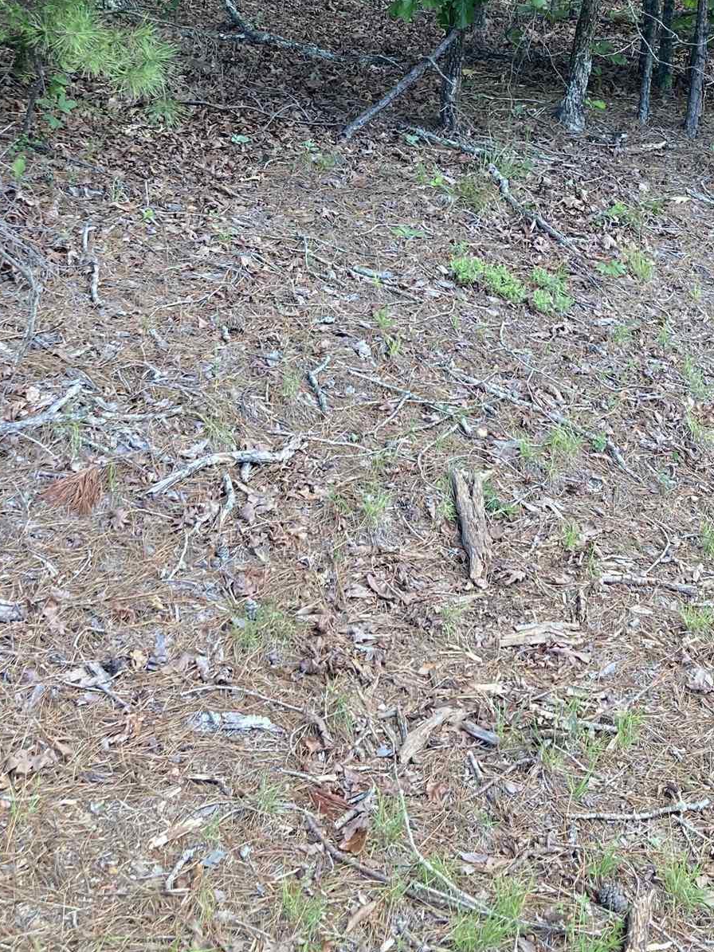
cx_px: 436
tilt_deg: +0.5
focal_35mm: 54
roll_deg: +1.3
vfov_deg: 34.1
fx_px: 1485
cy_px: 151
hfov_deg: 27.0
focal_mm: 3.99
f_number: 1.8
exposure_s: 1/121
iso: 40
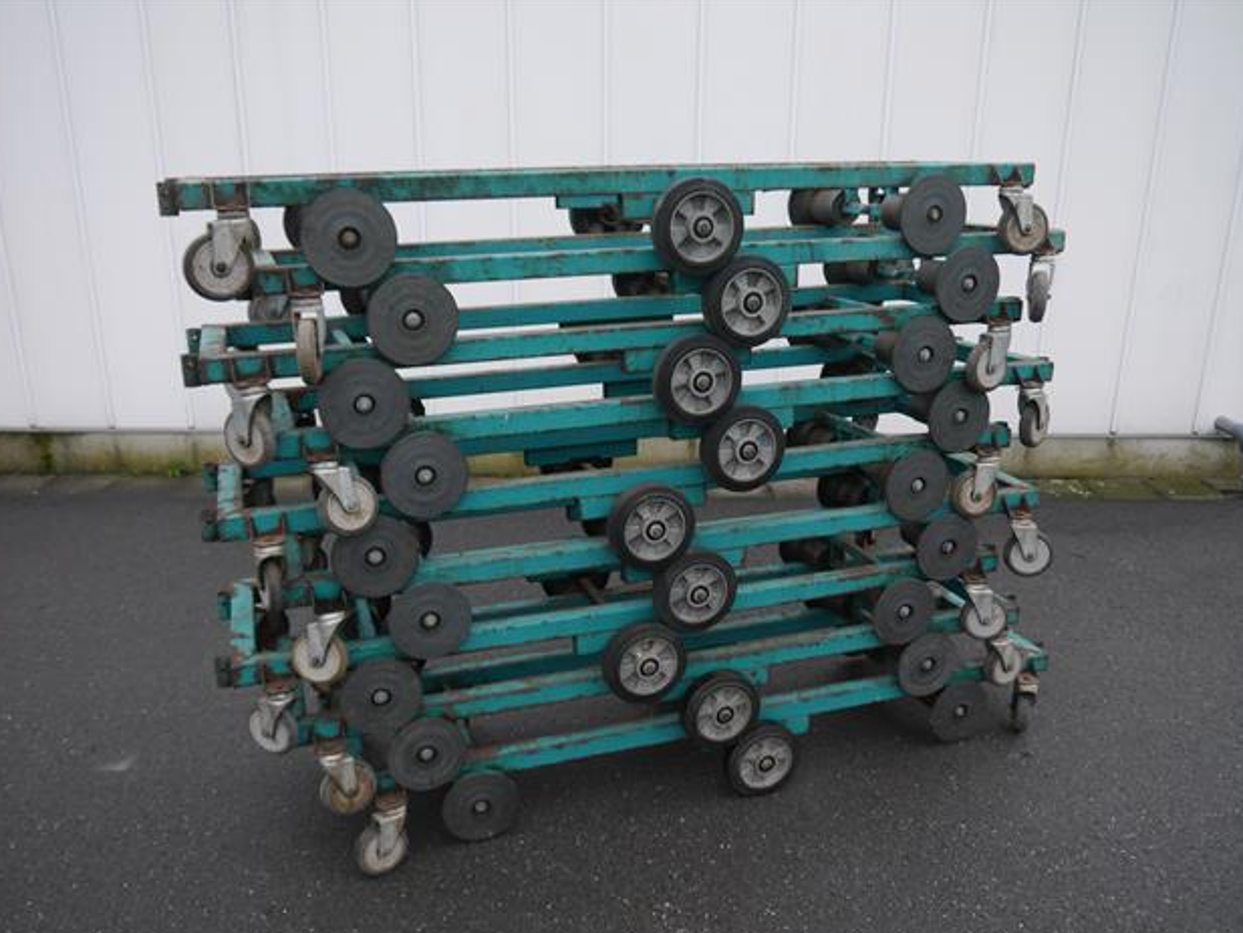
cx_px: 619
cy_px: 478
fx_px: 1042
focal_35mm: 29
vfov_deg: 48.2
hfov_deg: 61.6
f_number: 3.5
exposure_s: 1/60
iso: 500
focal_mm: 14
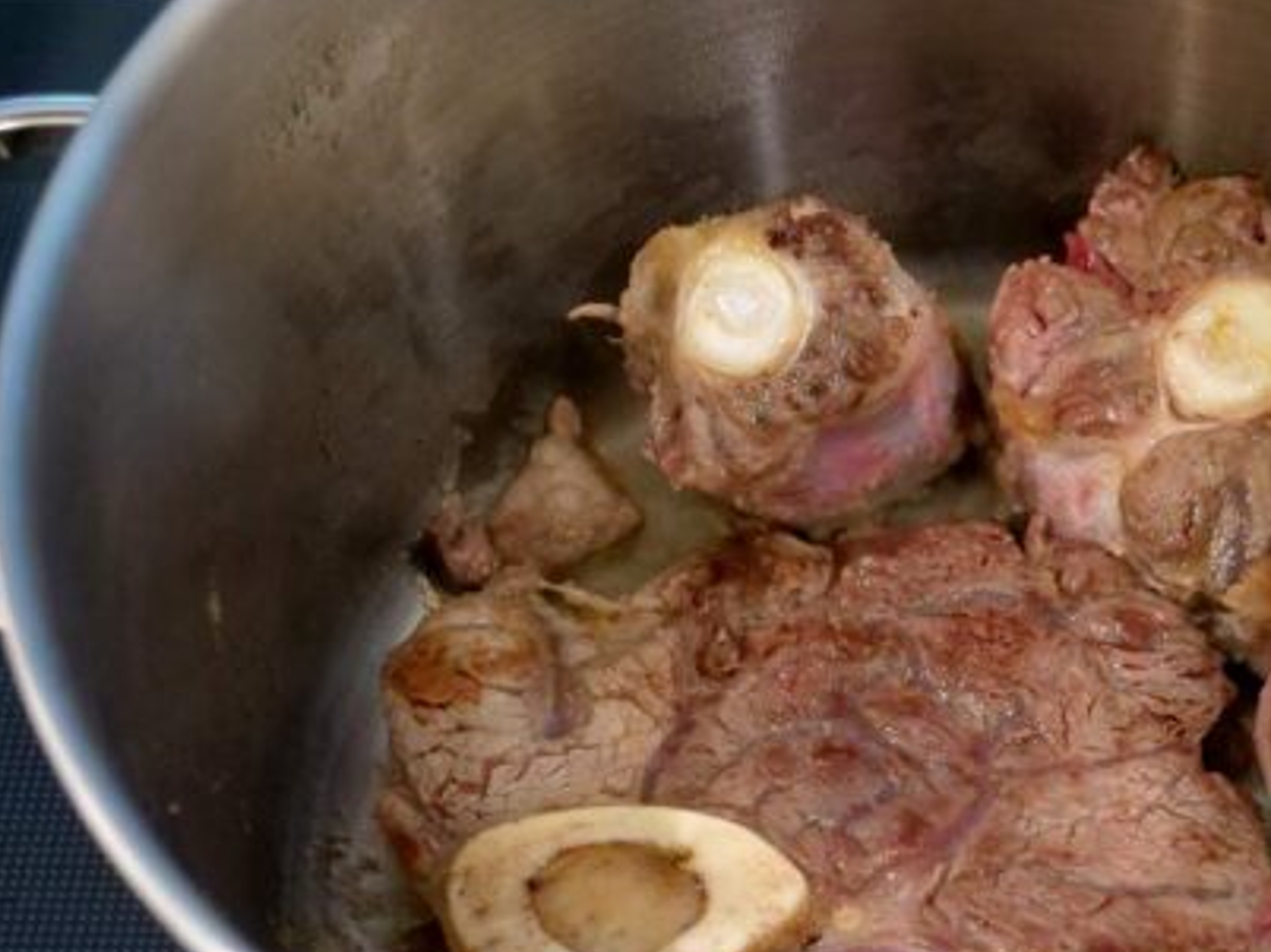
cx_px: 999
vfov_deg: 20.9
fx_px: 2569
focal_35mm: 70
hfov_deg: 27.3
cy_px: 640
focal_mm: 22
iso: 3200
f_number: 3.3
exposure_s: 1/60
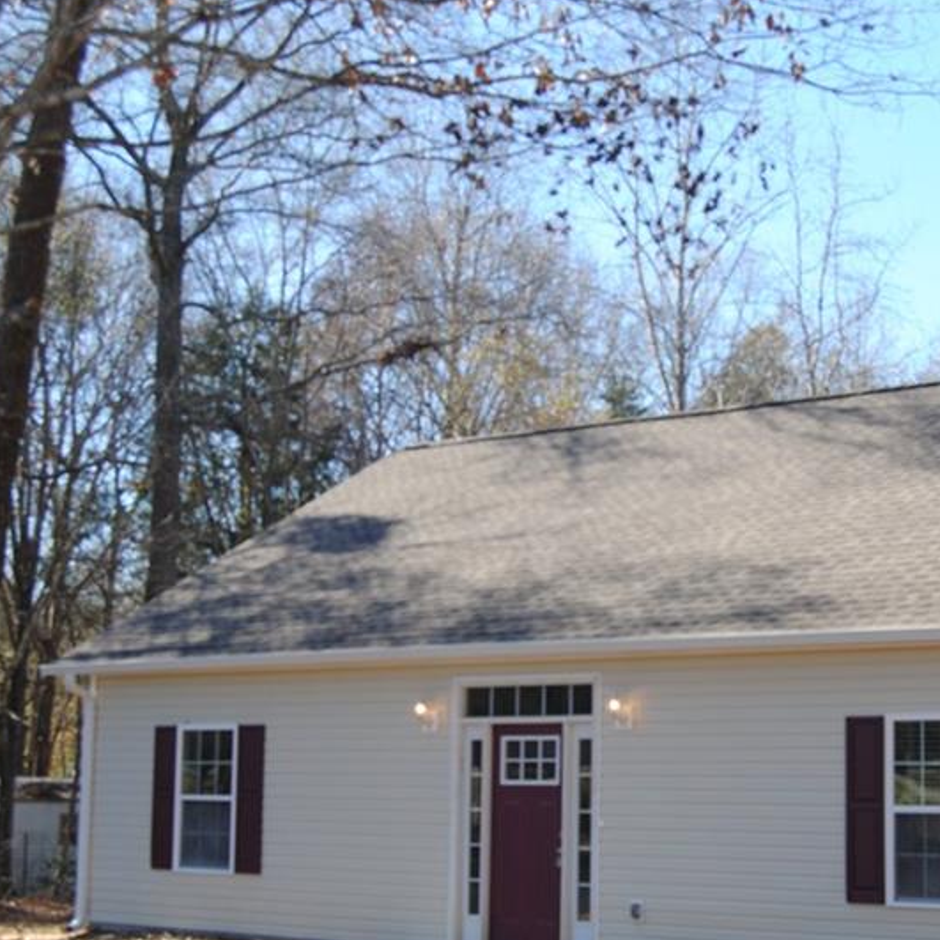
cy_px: 554
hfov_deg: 26.6
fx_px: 1966
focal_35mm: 64
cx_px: 689
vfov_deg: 26.8
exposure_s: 1/160
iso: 100
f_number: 6.3
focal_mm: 26
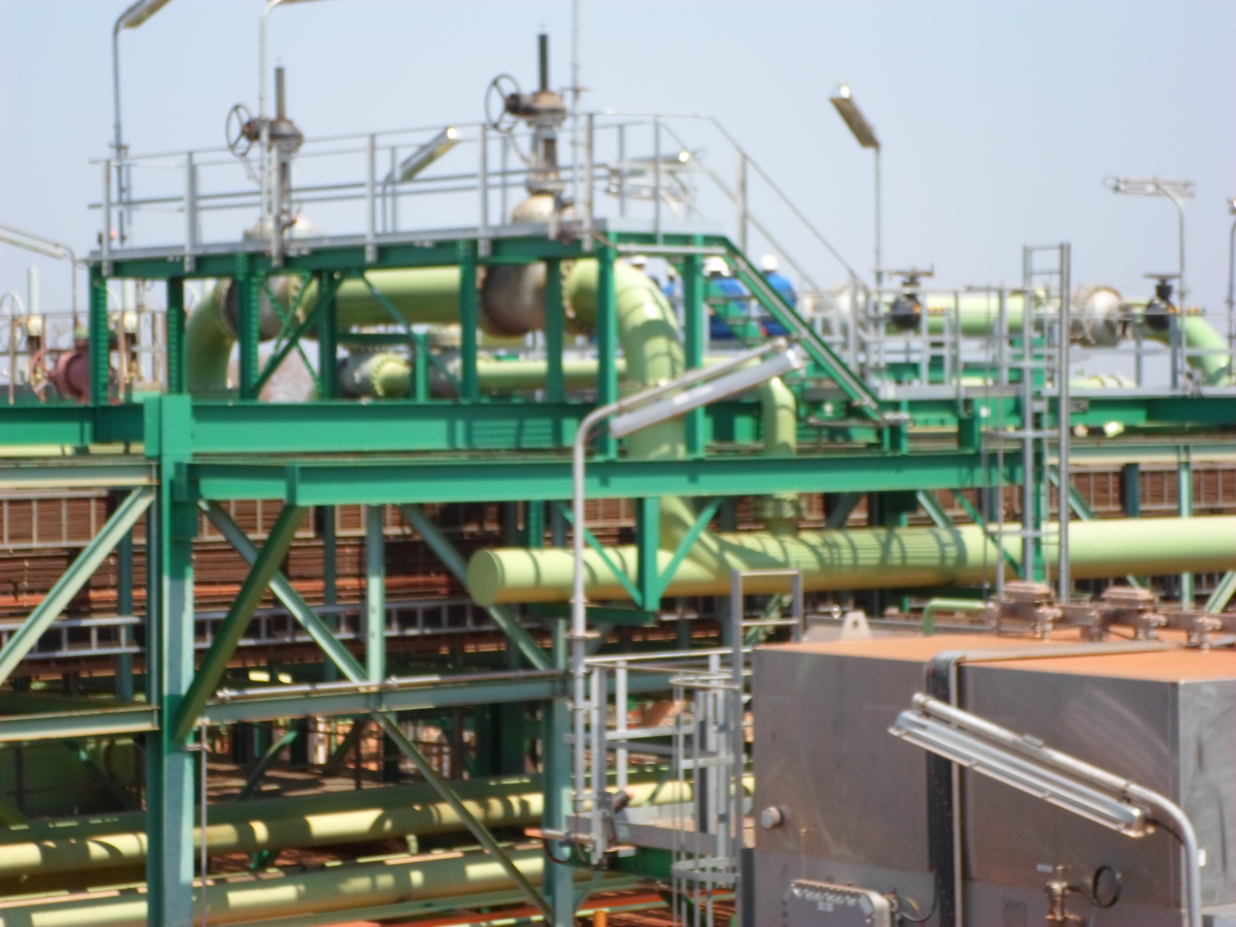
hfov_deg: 17.9
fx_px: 3928
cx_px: 618
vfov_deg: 13.5
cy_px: 464
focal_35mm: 110
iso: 80
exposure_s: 1/250
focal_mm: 19.8
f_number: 5.7
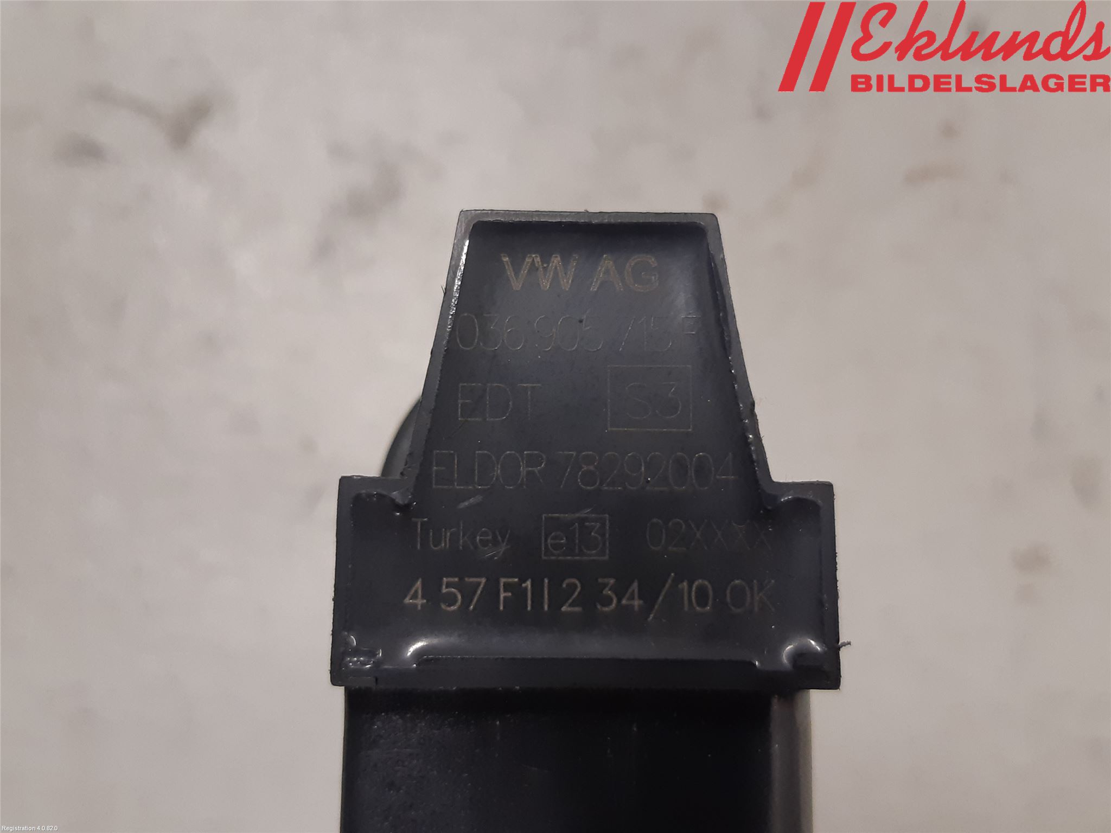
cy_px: 416
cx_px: 556
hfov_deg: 67.3
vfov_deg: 53.1
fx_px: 834
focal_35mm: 26
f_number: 1.7
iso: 160
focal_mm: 3.93
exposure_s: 1/50
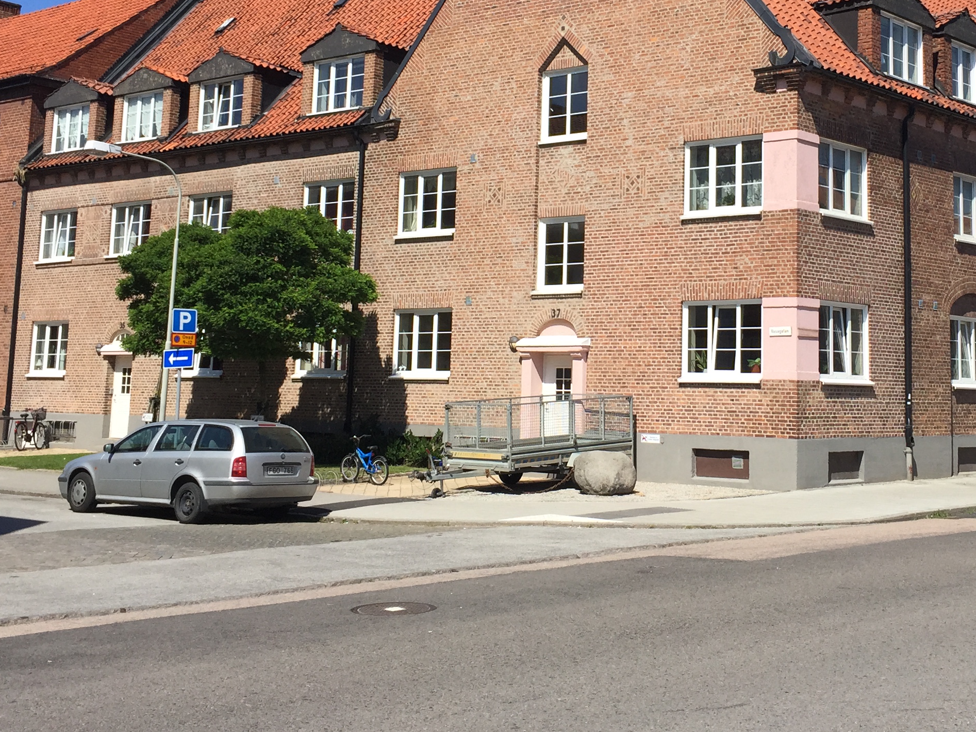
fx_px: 1410
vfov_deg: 28.7
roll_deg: -1.4
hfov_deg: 37.9
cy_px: 179
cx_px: 628
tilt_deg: +8.8
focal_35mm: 50
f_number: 2.2
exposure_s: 1/2198
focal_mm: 4.15
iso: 32
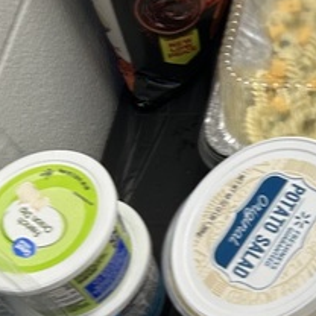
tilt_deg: -54.0
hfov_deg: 14.8
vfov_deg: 15.3
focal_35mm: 113
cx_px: 392
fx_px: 1167
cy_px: 61
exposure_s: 1/60
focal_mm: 5.7
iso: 80
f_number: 1.5
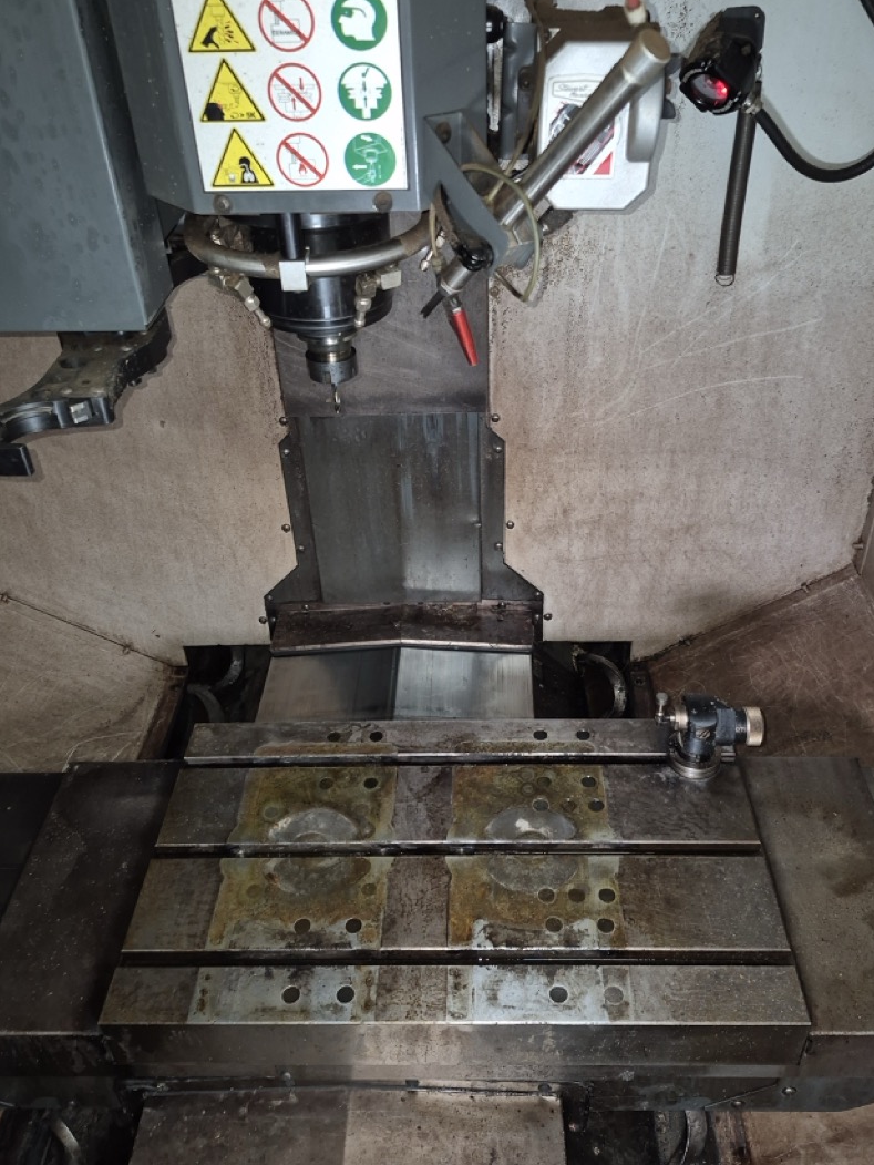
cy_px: 544
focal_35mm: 28
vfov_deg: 63.4
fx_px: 942
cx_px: 452
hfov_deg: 49.8
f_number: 1.8
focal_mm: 5.4
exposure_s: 1/24
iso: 100
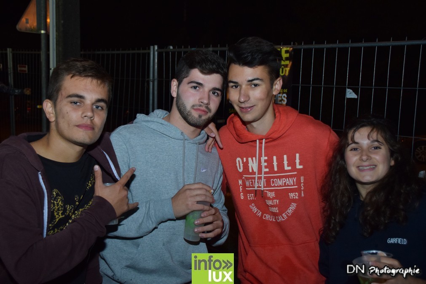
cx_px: 213
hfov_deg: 42.3
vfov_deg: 28.9
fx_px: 550
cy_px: 142
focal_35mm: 46
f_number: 4.2
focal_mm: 31
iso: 1600
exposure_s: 1/60
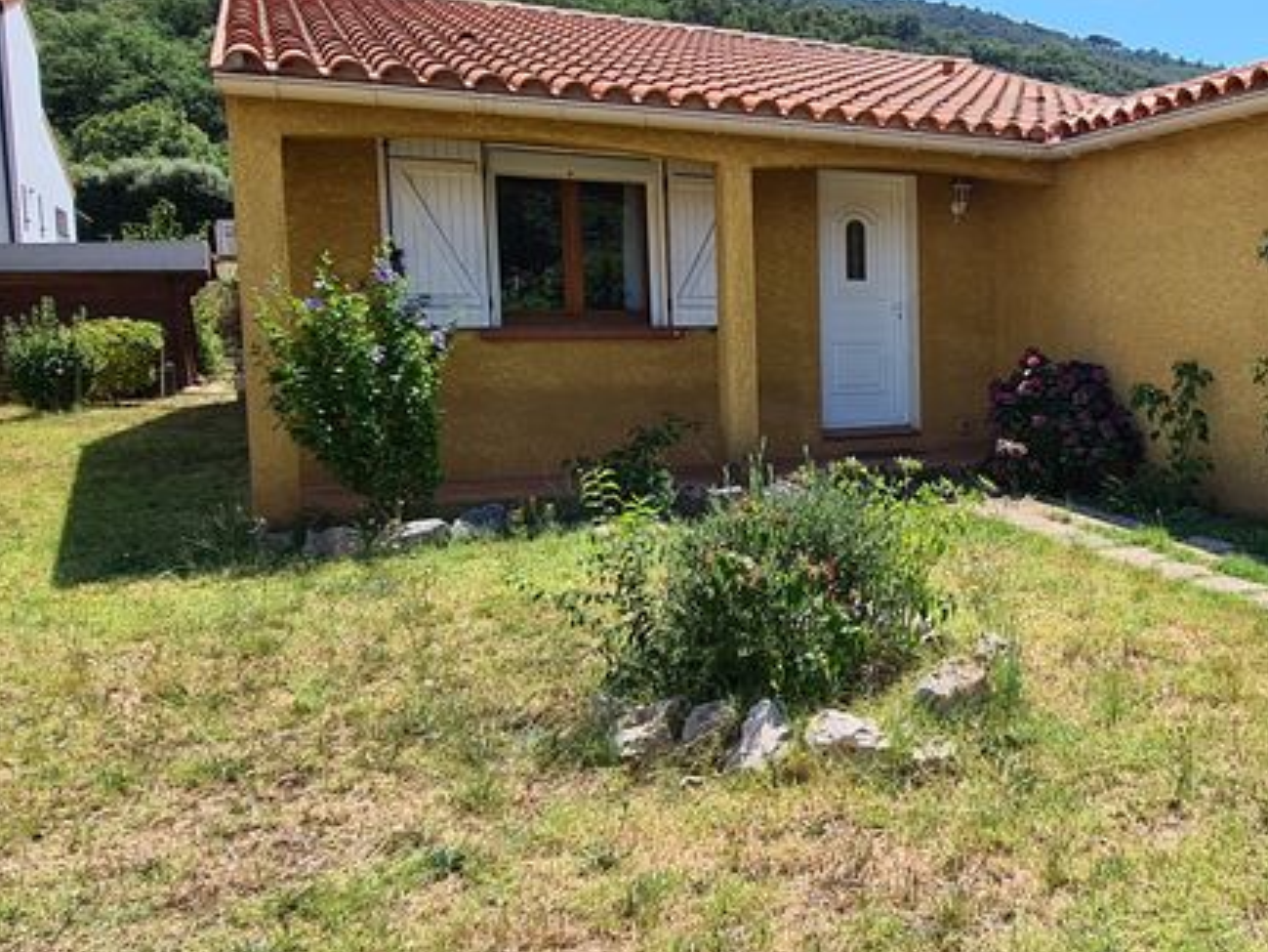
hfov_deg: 54.8
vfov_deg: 46.8
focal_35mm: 30
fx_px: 1099
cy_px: 434
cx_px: 1054
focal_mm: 2.2
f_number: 2.2
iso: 50
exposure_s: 1/1456
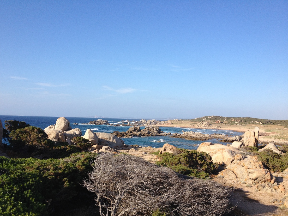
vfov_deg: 40.7
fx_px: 291
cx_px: 144
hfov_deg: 52.6
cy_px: 108
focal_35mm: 35
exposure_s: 1/1346
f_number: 2.4
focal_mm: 4.28
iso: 50
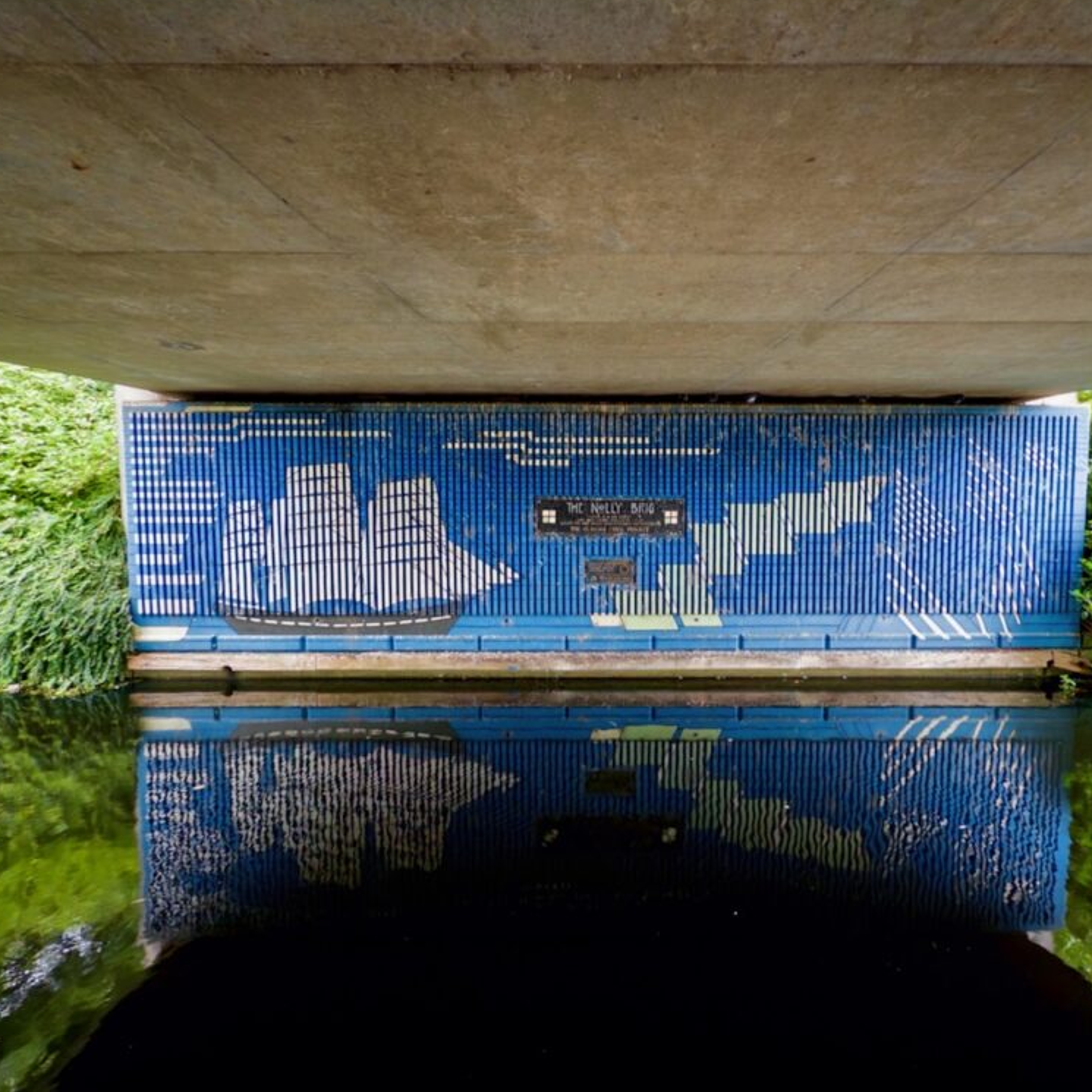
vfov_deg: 84.0
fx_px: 607
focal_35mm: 17
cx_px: 613
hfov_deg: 83.6
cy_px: 542
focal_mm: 2.22
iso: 125
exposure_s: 1/48
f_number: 2.2
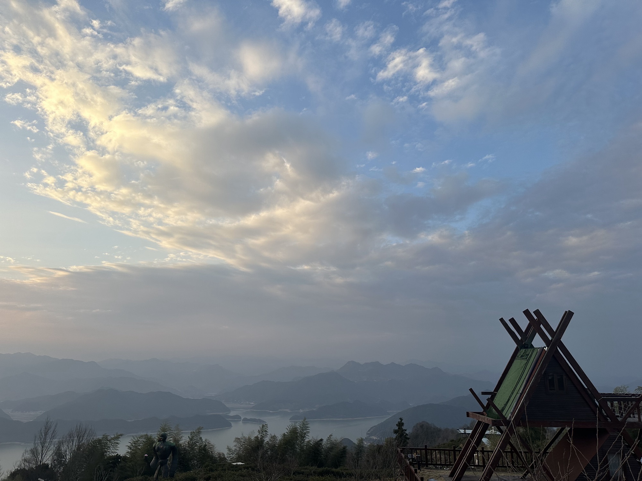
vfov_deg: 56.8
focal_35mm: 24
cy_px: 240
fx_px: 445
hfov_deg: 71.6
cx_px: 321
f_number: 1.78
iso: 80
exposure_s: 1/1289
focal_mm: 6.86
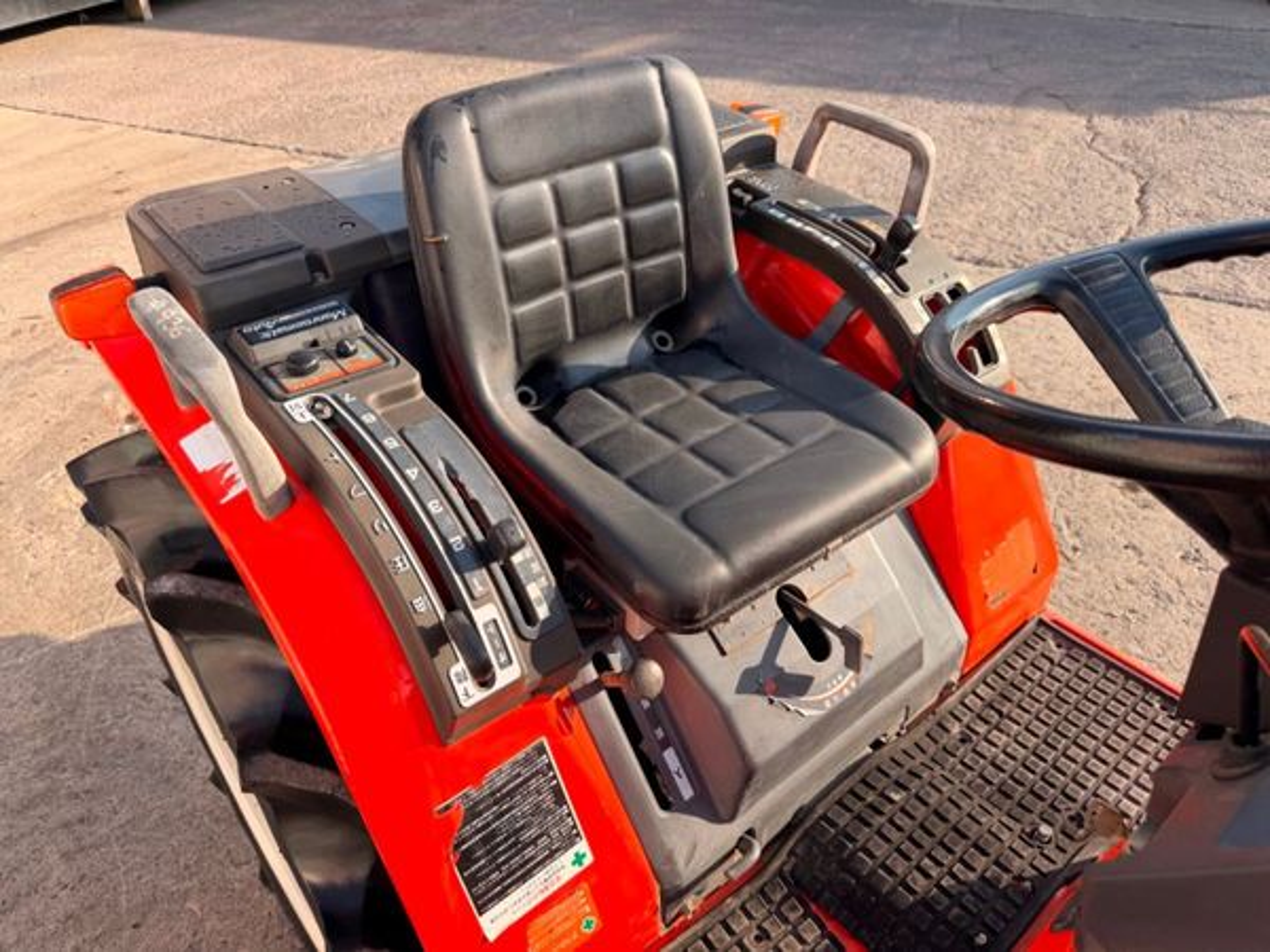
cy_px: 476
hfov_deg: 71.6
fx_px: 881
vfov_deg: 56.8
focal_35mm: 24
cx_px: 635
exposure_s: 1/1337
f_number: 1.78
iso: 80
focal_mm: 6.76
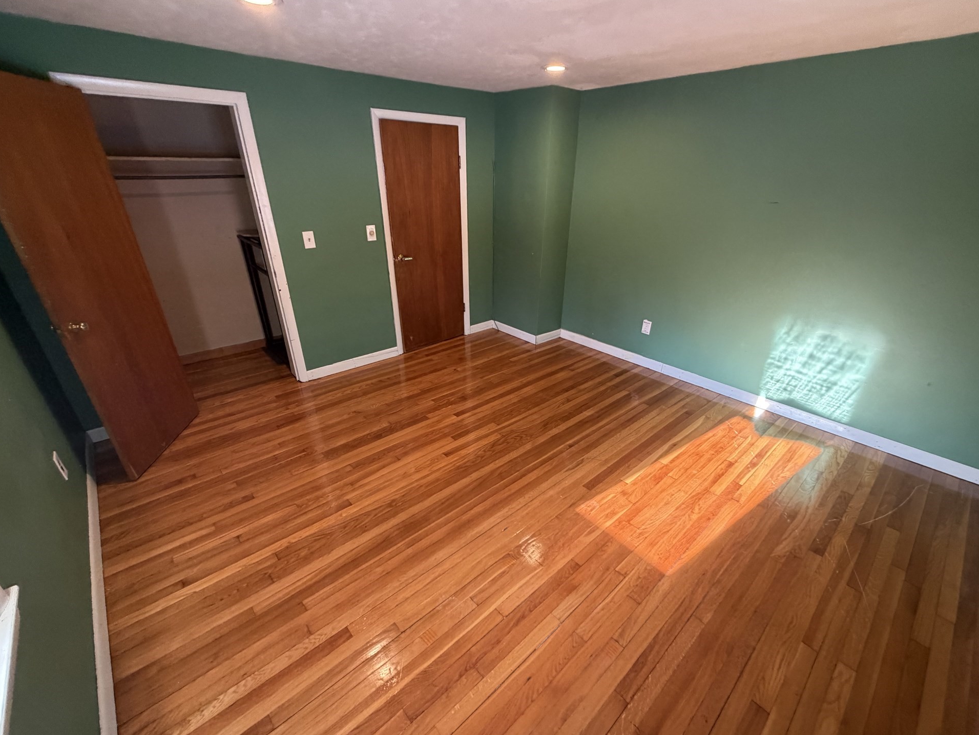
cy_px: 379
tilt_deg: -22.3
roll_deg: +1.3
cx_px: 511
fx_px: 424
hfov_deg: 98.1
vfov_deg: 81.7
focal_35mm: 15
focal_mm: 2.22
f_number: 2.2
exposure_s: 1/60
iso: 250
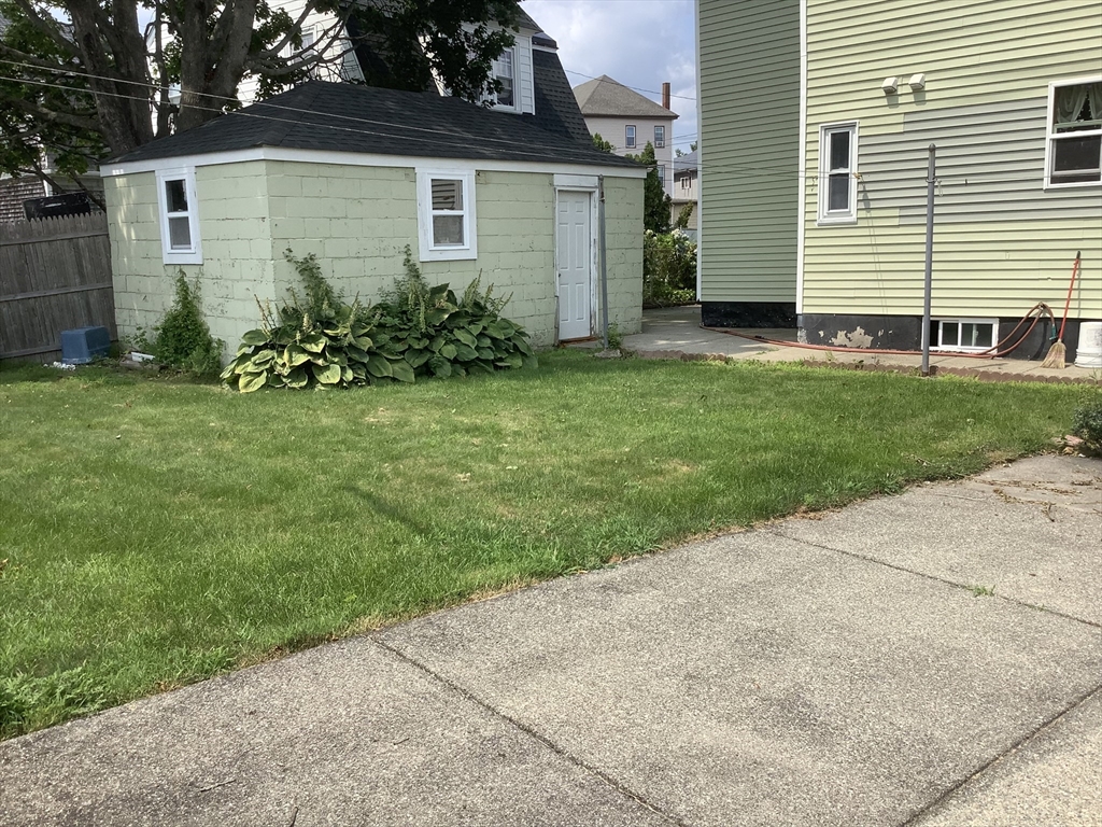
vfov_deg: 45.4
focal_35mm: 31
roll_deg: +2.4
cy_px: 414
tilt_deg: -9.5
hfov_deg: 58.4
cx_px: 551
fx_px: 987
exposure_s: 1/1164
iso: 25
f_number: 2.4
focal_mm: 3.3
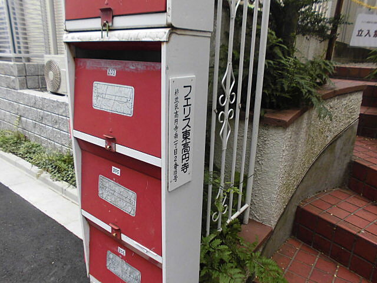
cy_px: 142
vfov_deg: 53.1
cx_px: 188
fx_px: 283
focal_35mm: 26
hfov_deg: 67.3
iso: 100
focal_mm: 4.6
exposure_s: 1/125
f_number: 3.5
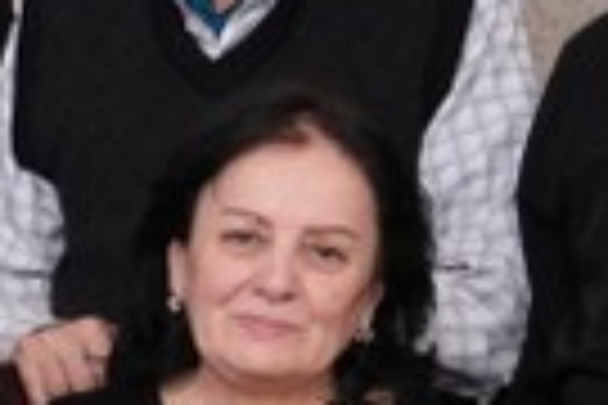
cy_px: 632
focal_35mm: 251
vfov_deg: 5.4
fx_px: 4239
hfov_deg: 7.4
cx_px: -1058
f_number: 5
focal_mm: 33
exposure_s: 1/200
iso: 2000
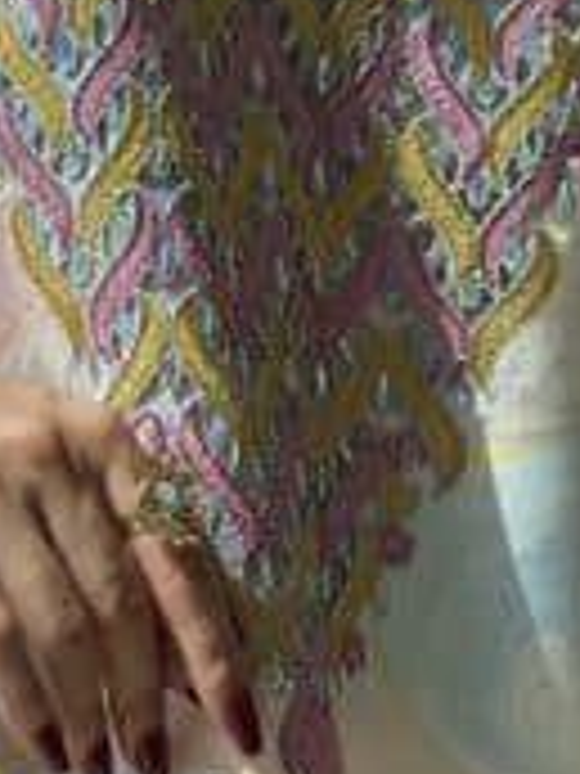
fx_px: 8311
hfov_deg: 4.0
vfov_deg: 5.3
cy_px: 196
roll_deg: -1.5
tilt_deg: -23.5
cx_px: 135
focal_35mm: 372
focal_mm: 15.66
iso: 50
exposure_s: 1/310
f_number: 2.8
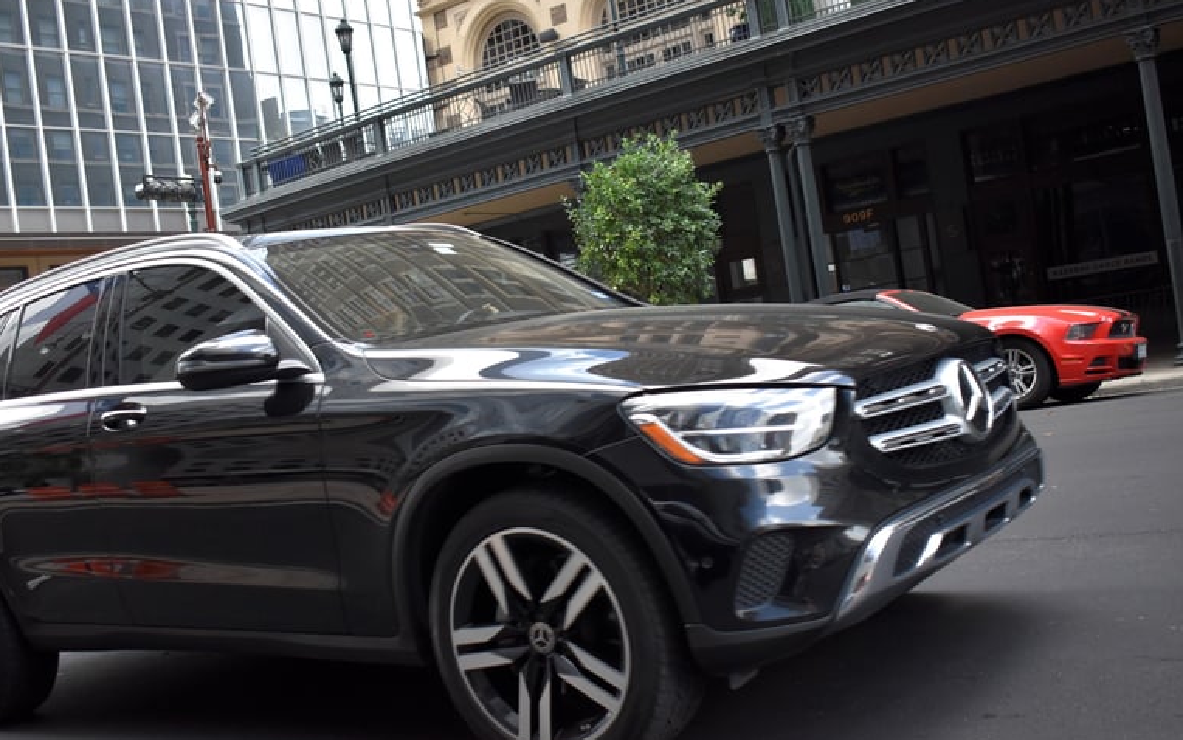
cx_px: 591
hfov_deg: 49.3
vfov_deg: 32.0
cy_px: 386
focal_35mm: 40
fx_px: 1290
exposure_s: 1/640
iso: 800
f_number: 4
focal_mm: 26
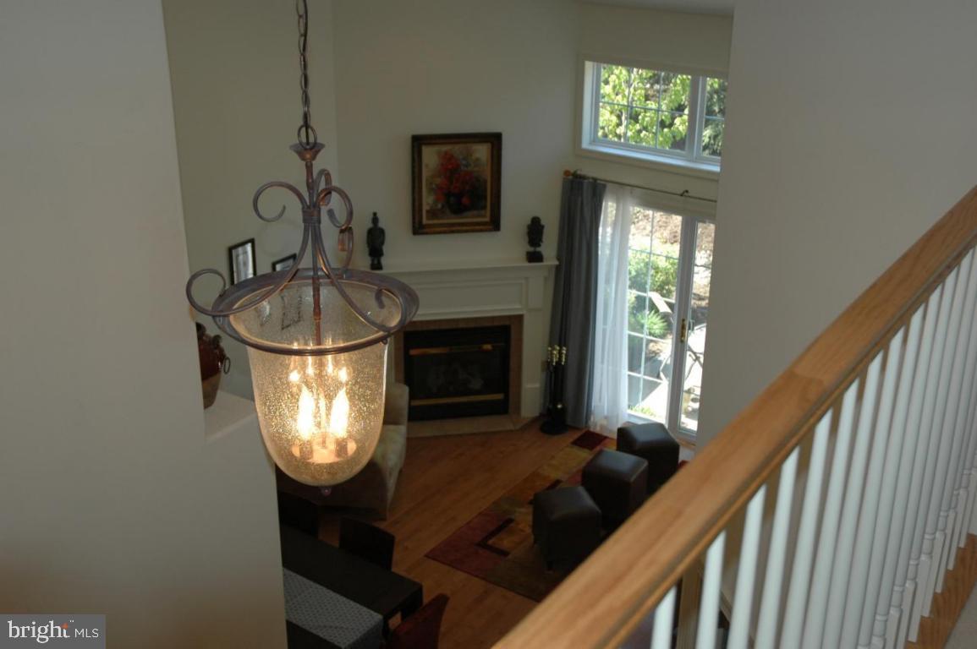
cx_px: 488
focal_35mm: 44
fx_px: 1180
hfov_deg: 45.0
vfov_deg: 30.8
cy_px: 324
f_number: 4
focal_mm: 29
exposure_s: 1/250
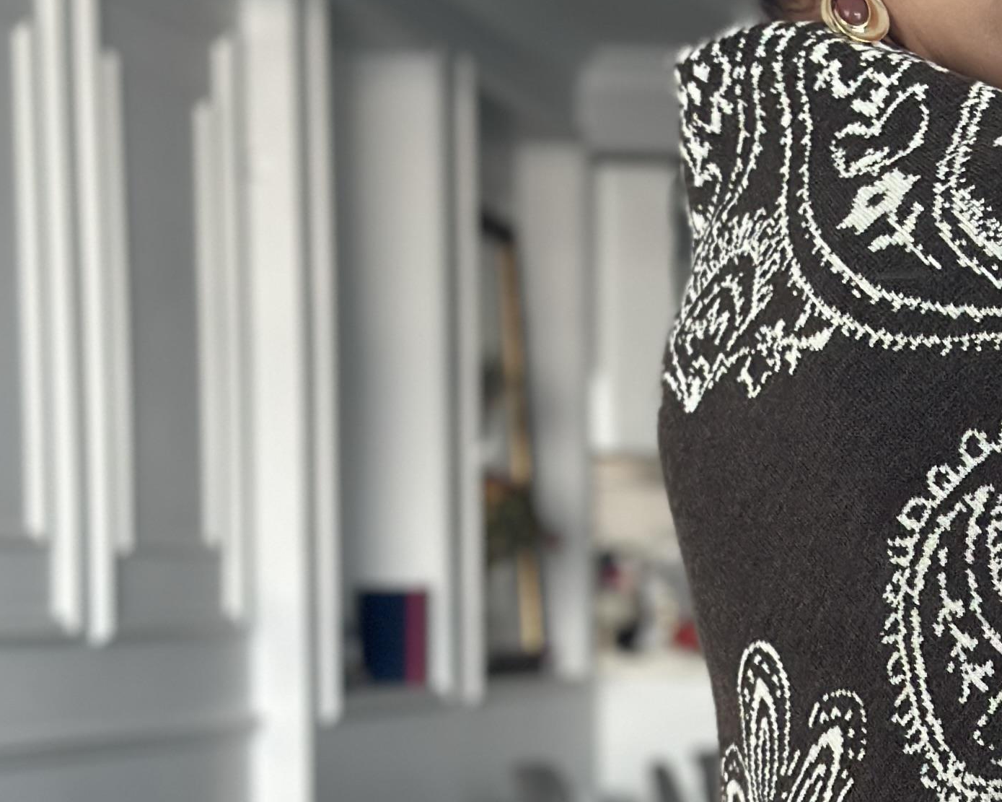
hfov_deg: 13.9
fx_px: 4033
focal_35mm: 136
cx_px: 1077
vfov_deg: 11.2
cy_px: 802
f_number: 1.78
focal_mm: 6.86
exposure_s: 1/92
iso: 125
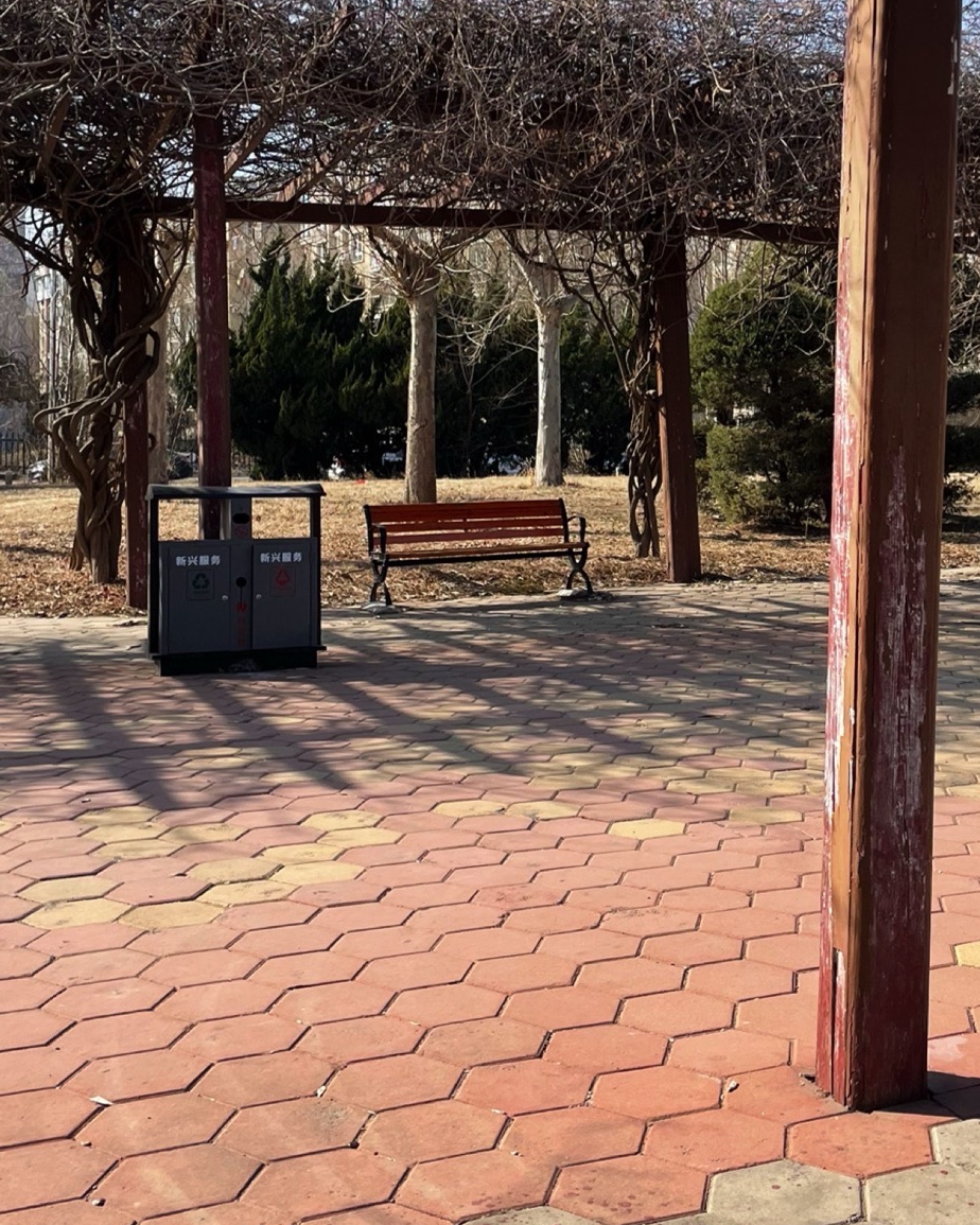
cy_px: 443
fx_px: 1631
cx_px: 668
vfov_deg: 40.8
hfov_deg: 33.1
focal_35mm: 45
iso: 32
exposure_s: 1/2681
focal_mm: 4.2
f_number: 1.6
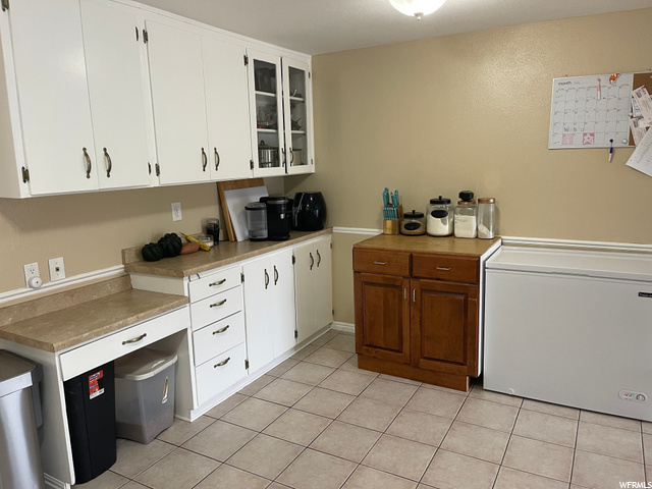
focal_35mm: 26
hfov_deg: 67.3
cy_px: 244
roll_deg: +1.8
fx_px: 490
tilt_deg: -10.5
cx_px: 326
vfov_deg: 53.1
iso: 160
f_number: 1.6
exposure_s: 1/60
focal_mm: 5.1
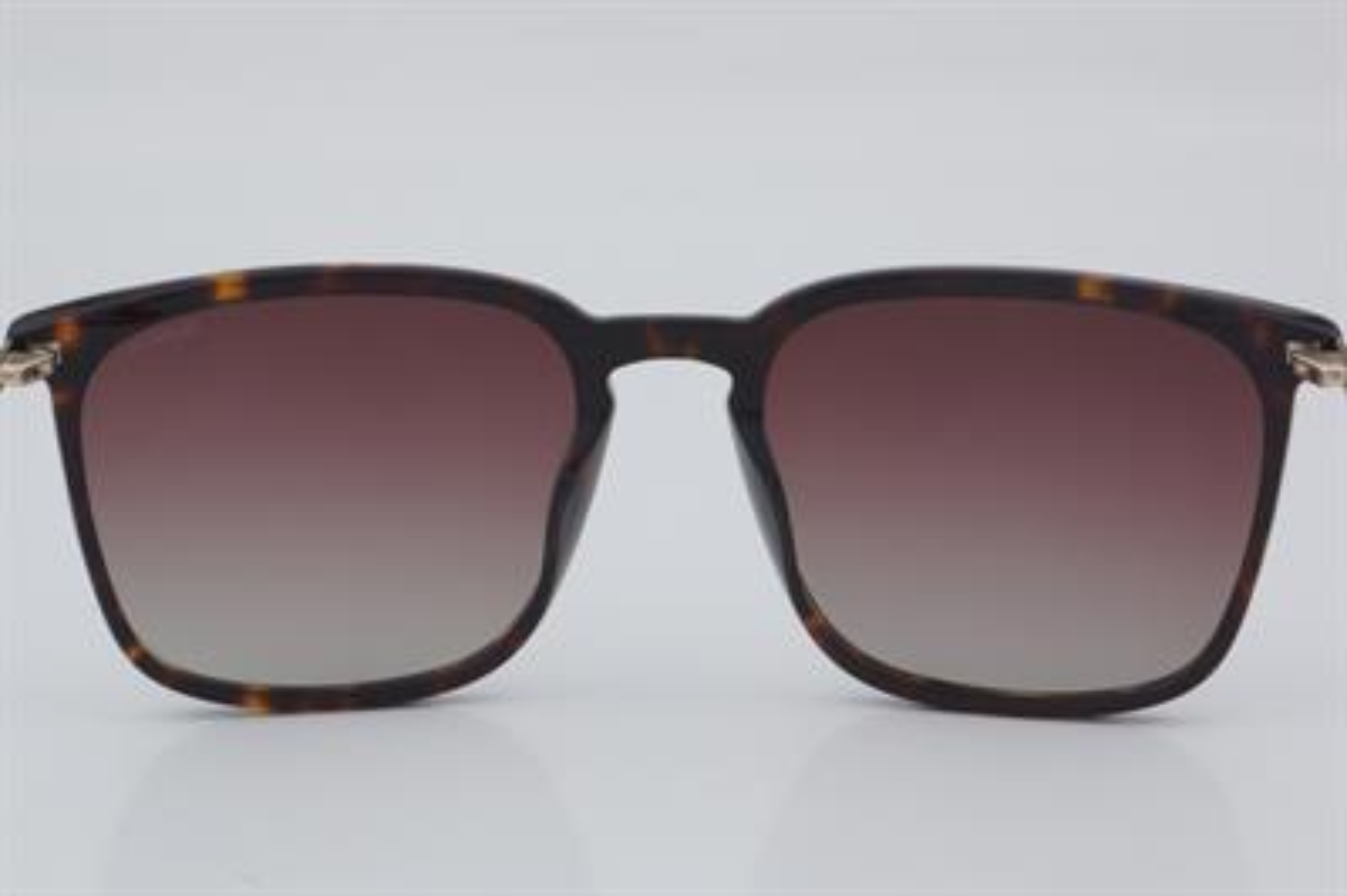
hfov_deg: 24.6
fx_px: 3084
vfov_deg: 16.5
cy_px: 448
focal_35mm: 82
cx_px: 674
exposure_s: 1/4
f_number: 32
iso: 100
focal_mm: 55
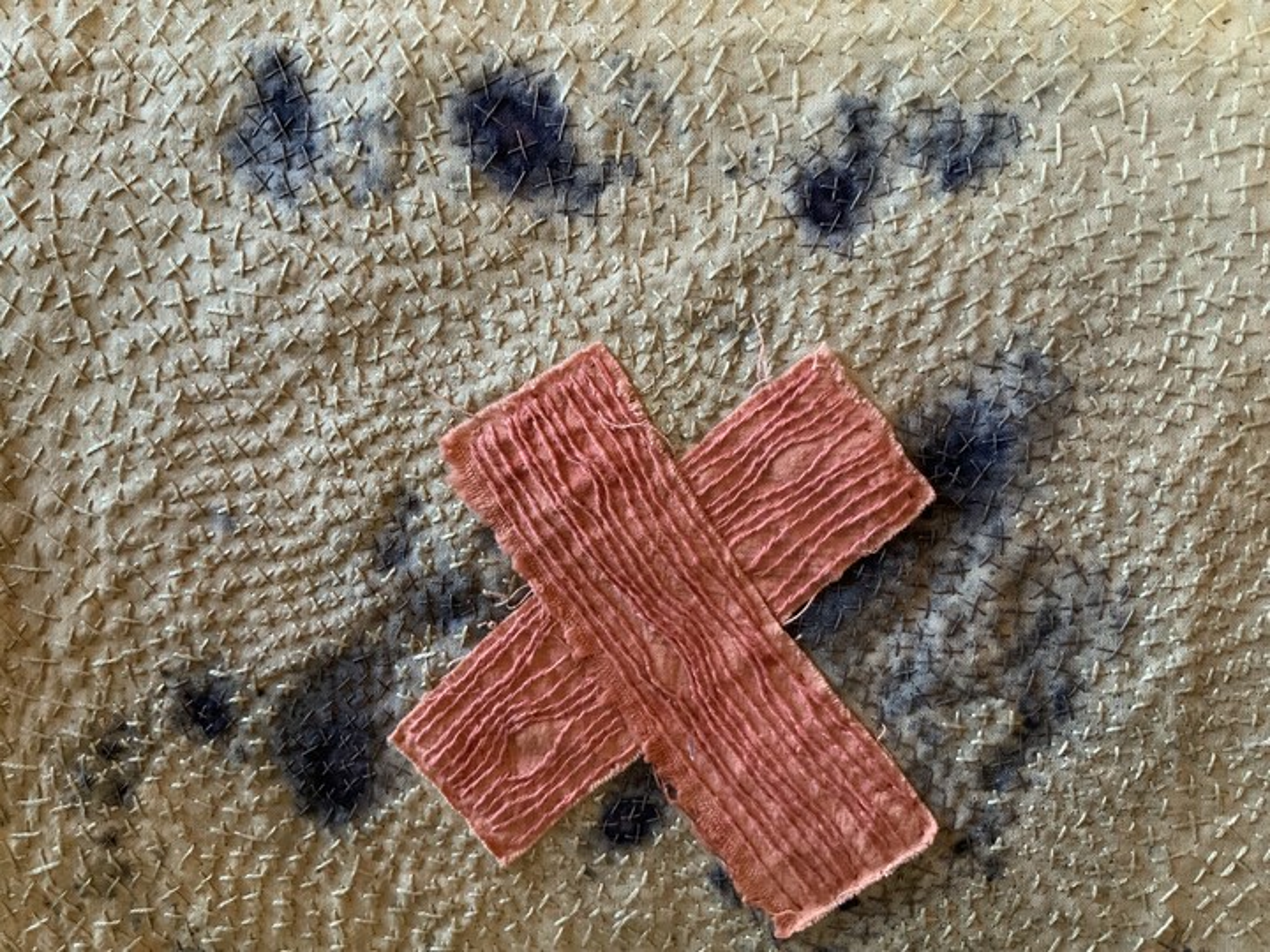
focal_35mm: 29
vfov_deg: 48.2
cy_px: 476
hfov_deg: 61.7
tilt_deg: -17.4
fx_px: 1064
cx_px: 635
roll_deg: -1.7
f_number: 1.8
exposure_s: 1/60
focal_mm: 3
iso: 250
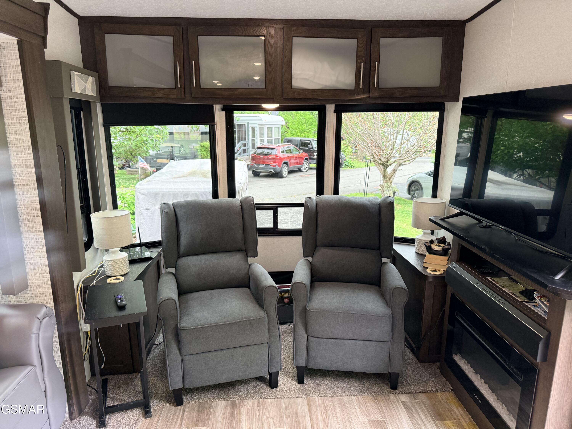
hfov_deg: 71.6
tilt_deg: -13.2
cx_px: 286
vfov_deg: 56.8
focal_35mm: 24
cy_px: 214
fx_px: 397
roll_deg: -0.2
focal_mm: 6.76
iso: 200
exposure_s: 1/121
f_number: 1.78
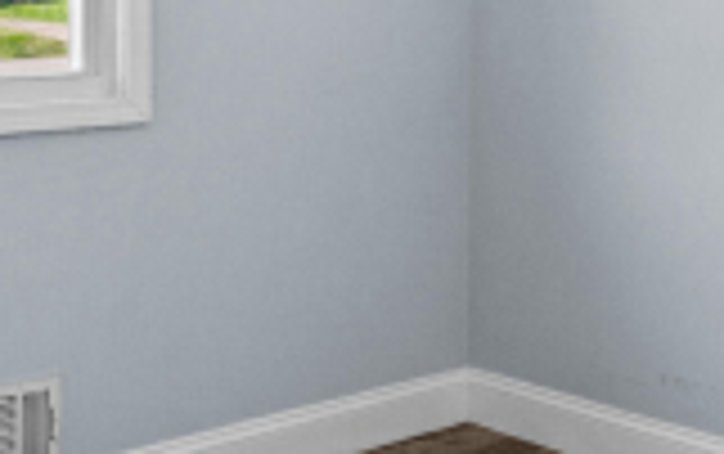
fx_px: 1548
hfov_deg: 26.3
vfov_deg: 16.3
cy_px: -31
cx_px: 373
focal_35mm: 78
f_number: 9
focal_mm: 11
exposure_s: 1/6
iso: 400
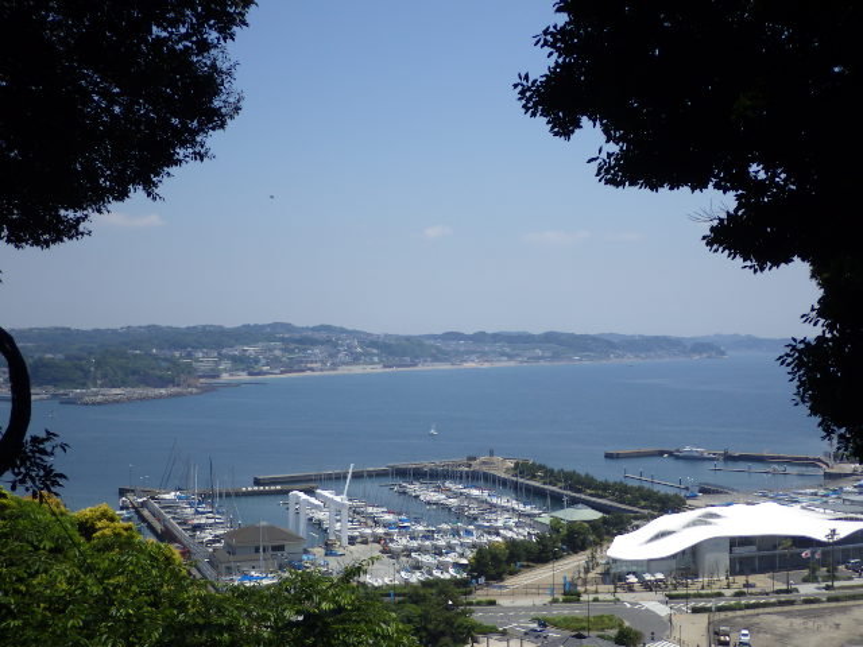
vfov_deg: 30.9
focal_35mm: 47
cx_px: 432
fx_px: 1172
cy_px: 324
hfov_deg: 40.4
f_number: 4.2
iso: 125
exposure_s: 1/1250
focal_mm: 8.4
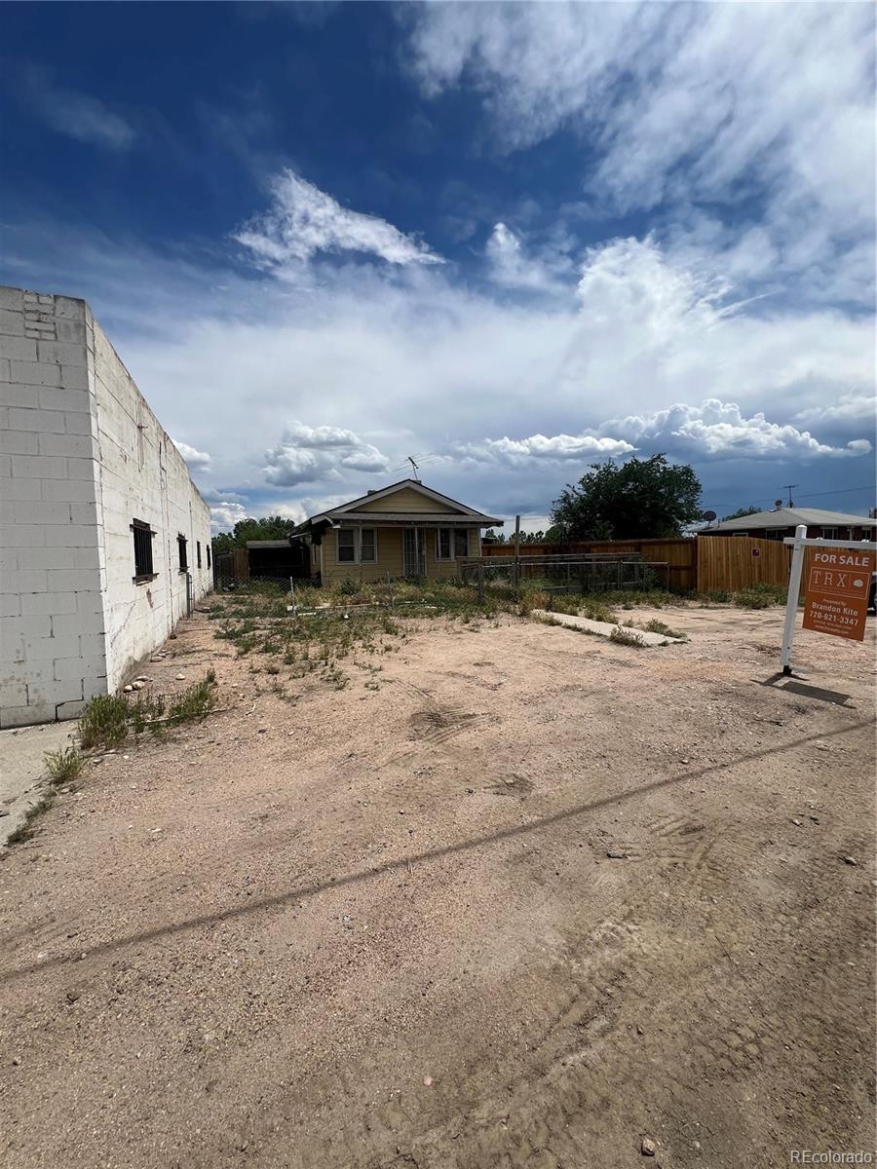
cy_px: 584
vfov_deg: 106.2
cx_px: 438
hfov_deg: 89.9
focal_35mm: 13
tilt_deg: -2.0
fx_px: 439
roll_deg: +1.3
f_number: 1.8
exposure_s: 1/3922
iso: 32
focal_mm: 1.57
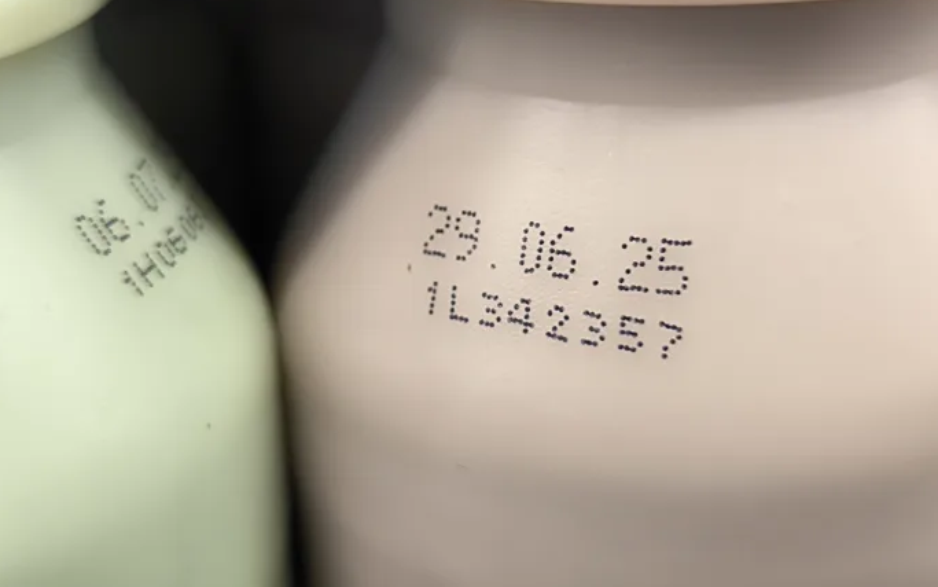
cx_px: 464
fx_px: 1381
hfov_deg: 37.5
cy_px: 239
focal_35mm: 54
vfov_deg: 23.9
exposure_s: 1/100
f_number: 1.9
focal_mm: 6.92
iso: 160
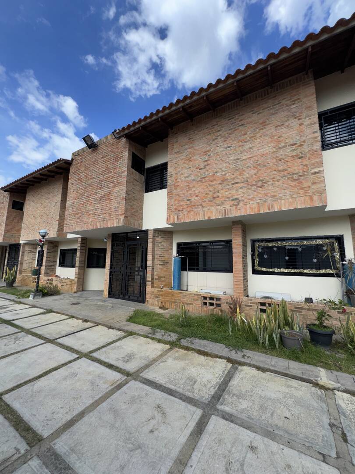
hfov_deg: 85.7
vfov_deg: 102.1
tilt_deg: +7.5
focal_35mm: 14
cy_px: 237
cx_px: 178
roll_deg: -0.9
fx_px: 191
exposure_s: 1/1277
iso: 32
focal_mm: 2.22
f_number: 2.2
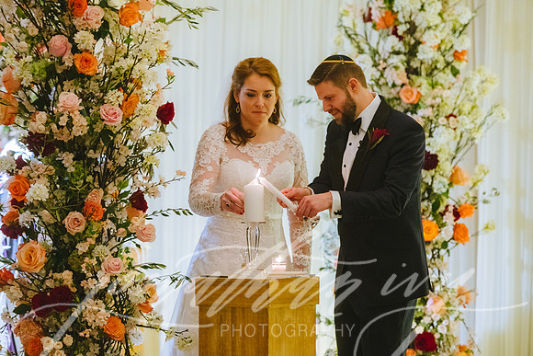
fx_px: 1851
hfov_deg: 16.4
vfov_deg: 11.0
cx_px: 266
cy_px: 178
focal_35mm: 125
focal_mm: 125
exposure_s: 1/160
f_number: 2.8
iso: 2800
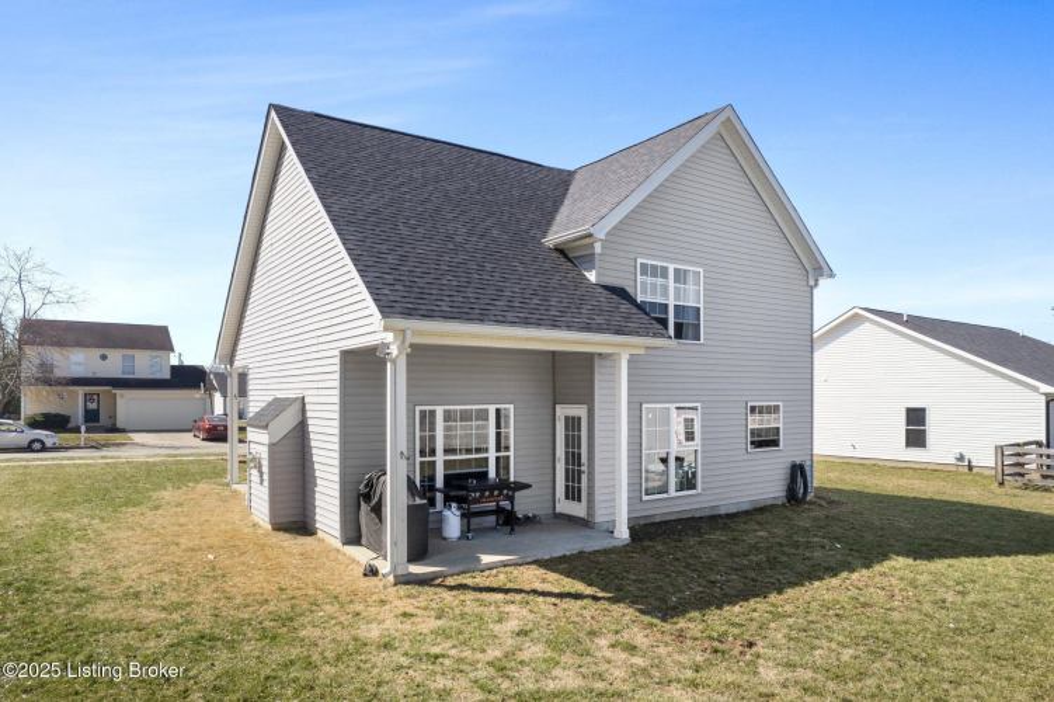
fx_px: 644
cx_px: 527
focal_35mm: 22
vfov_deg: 57.2
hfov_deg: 78.6
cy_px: 351
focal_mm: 8.38
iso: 100
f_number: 2.8
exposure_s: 1/240
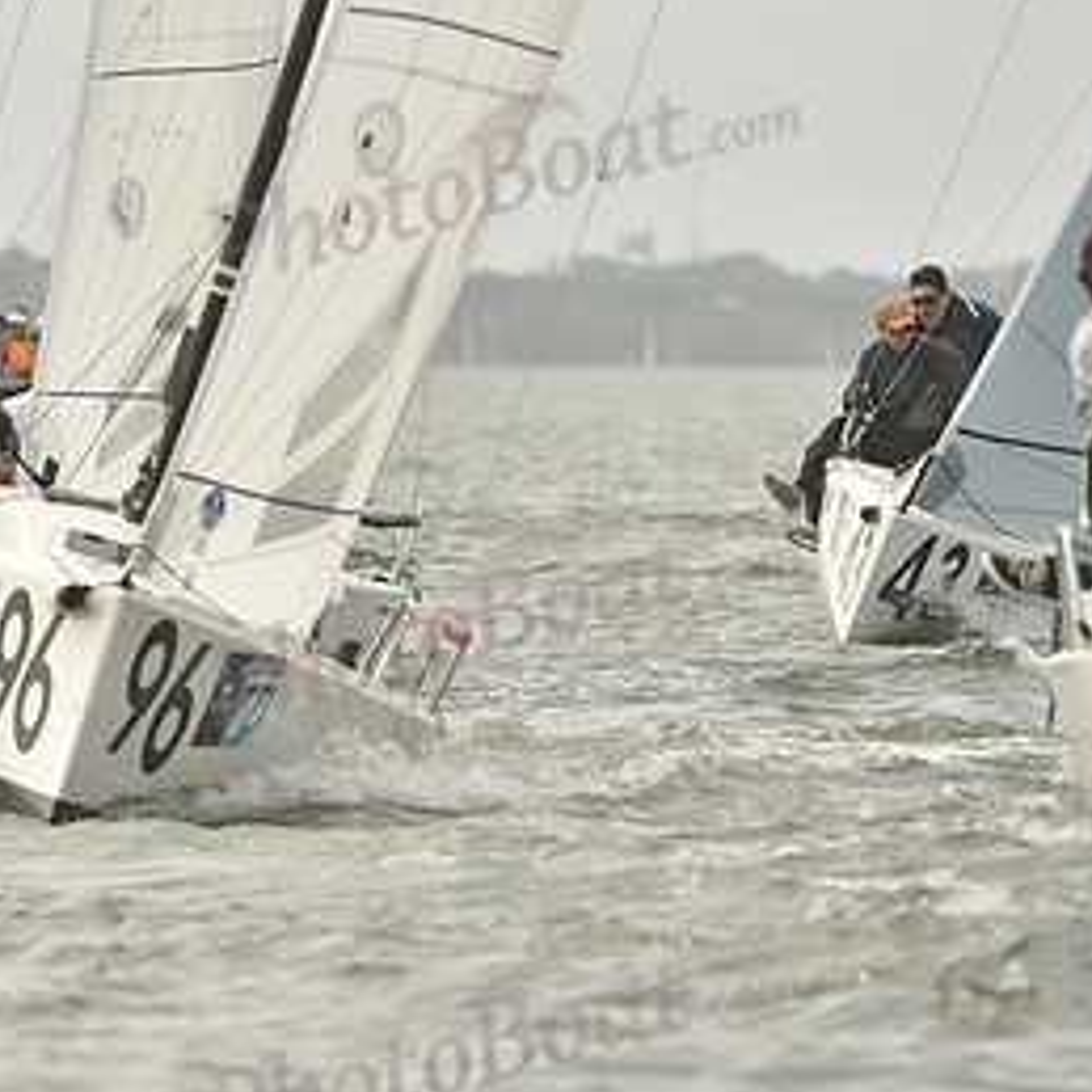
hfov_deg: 3.1
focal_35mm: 571
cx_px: -8
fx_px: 20379
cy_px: 457
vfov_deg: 3.1
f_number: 7.1
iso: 320
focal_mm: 300
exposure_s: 1/1250
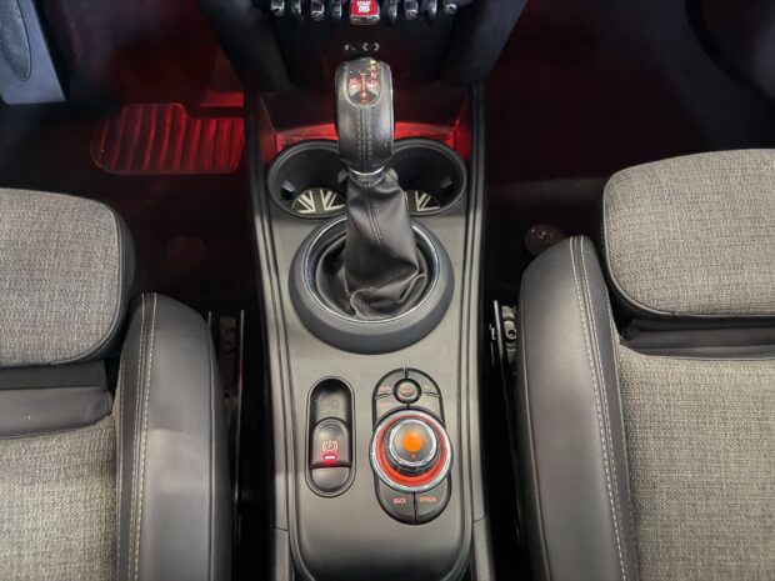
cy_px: 290
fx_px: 537
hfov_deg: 71.6
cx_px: 388
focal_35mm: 24
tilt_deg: -67.9
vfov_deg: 56.8
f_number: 1.78
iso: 1600
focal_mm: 6.76
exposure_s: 1/20
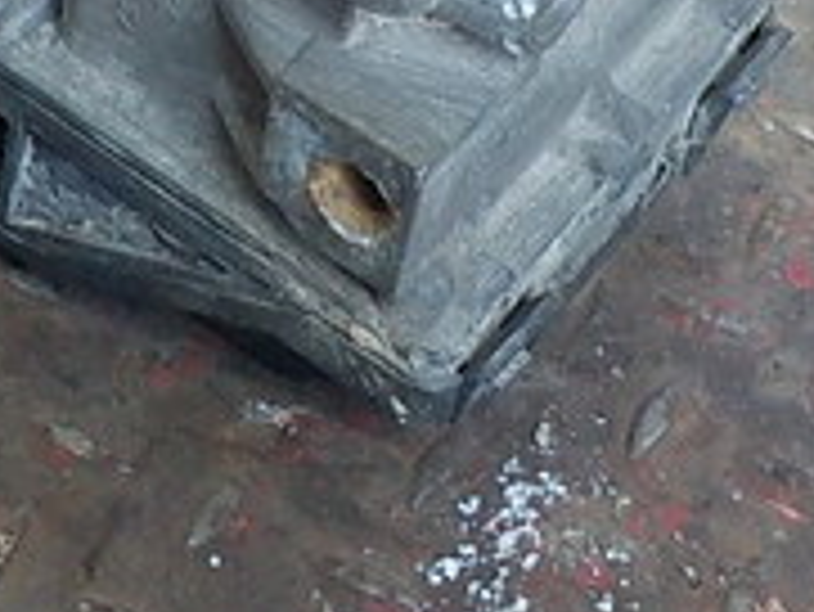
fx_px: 2494
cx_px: 112
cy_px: -369
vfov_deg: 13.0
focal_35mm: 106
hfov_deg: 18.3
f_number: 3.3
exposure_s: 1/30
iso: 250
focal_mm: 4.1
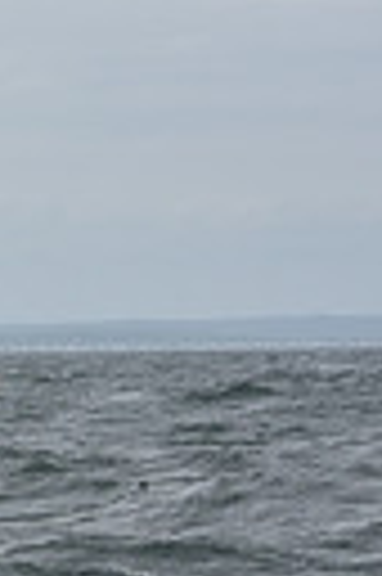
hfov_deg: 4.1
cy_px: 272
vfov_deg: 6.5
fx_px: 5059
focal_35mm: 317
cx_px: -858
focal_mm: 70
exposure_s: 1/1250
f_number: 6.3
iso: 200
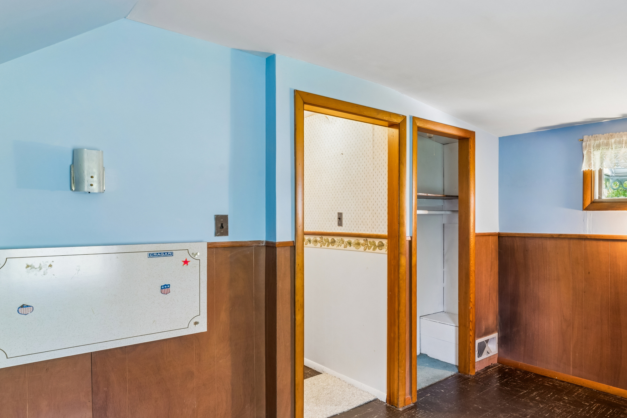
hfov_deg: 70.4
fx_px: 422
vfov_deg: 52.6
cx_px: 433
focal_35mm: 24
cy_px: 228
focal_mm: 15.8
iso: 400
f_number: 13
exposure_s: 1.3
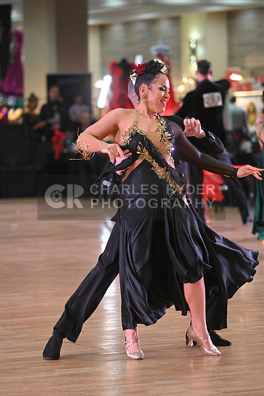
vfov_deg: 10.8
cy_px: 198
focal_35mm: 190
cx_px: 132
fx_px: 2089
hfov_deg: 7.2
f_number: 5
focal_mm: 190
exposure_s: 1/400
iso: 4500
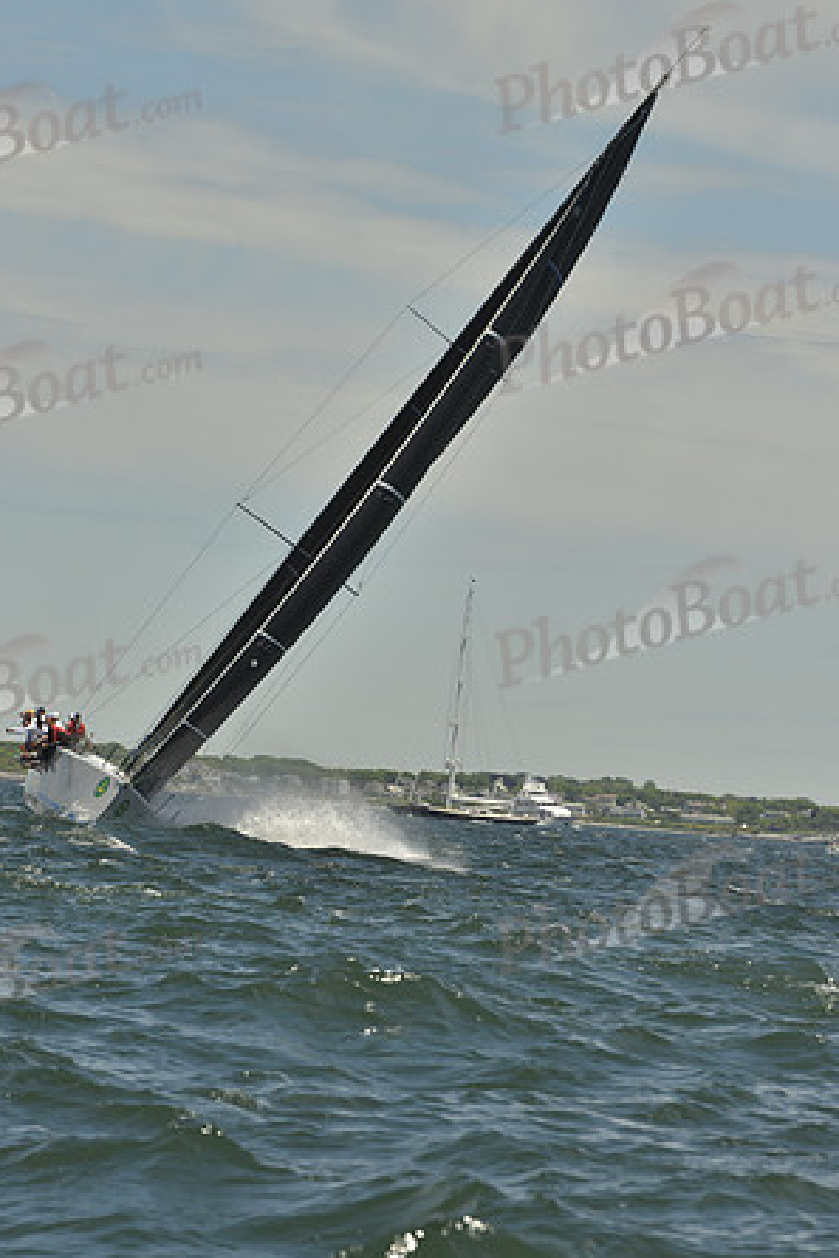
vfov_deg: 10.9
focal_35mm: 189
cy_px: 509
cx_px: 349
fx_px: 6601
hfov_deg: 7.3
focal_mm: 145
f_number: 9
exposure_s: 1/1600
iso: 280
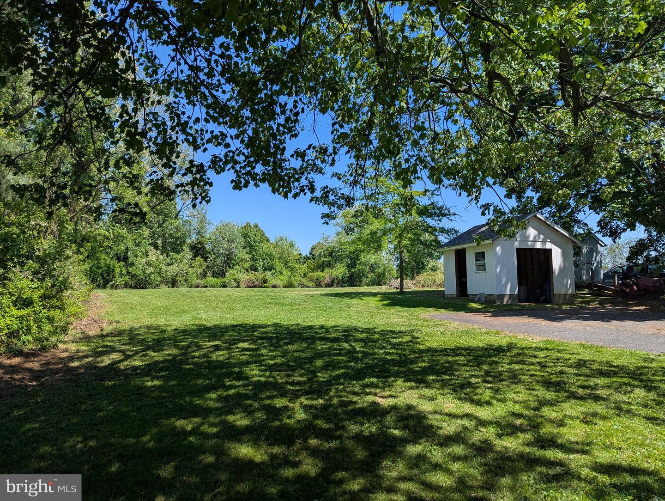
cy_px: 250
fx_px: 462
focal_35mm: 24
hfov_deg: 71.5
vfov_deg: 56.9
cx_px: 332
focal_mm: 6.81
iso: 46
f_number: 1.85
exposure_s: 1/1639
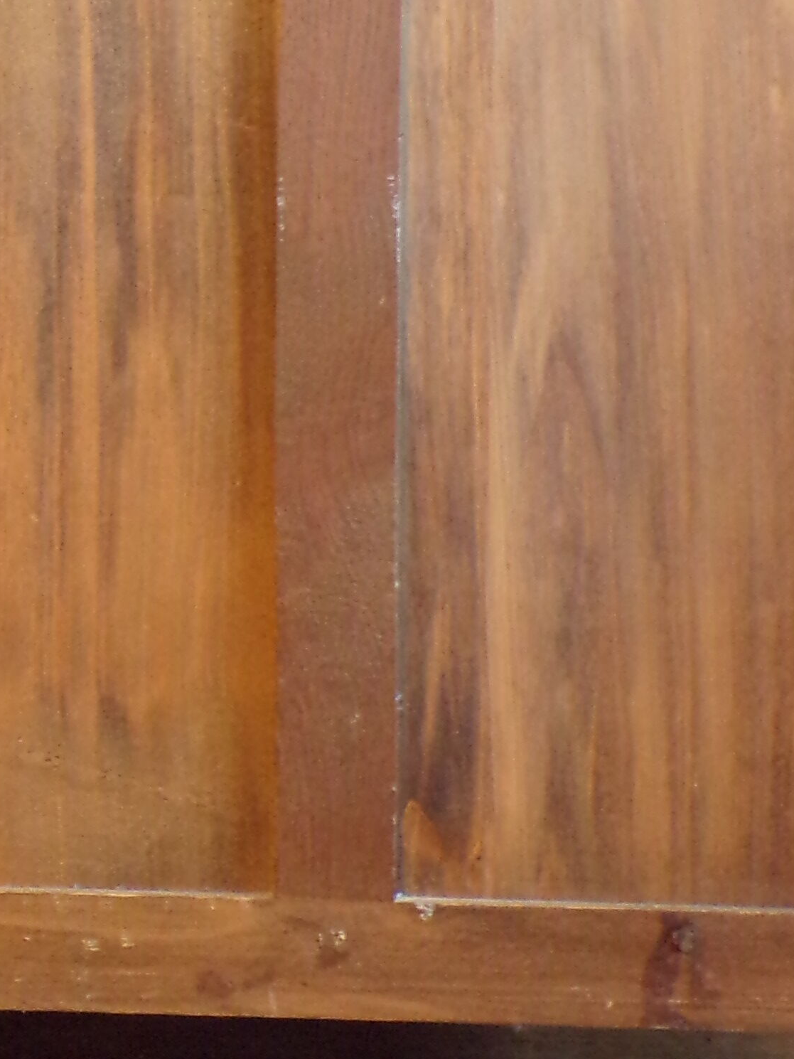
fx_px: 3027
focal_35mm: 99
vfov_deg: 19.6
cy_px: 181
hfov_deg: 14.7
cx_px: 27
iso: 400
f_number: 3.2
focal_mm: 5.8
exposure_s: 1/9
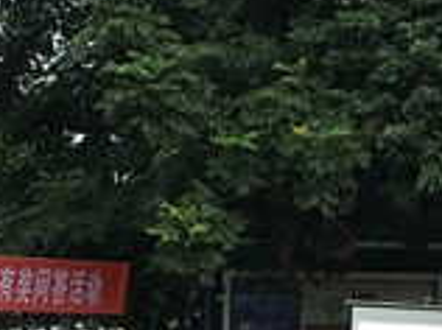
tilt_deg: -0.7
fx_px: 1173
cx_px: 322
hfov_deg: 21.2
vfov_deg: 15.5
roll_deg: -1.0
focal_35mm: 92
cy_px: 390
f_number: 2.2
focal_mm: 4.15
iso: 100
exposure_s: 1/10
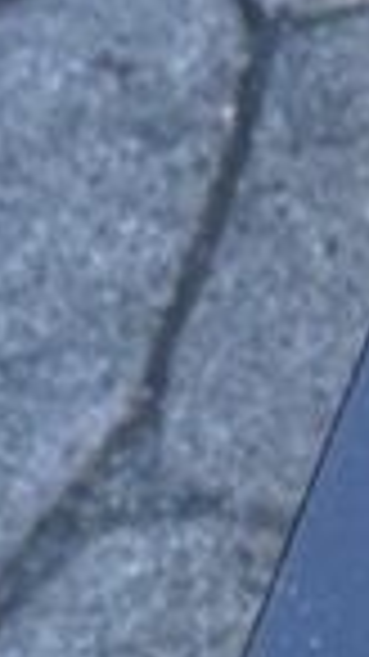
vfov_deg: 12.8
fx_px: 2926
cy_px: 421
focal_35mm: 168
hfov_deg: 6.9
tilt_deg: -56.6
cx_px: 837
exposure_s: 1/463
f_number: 1.8
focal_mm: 4.25
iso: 32
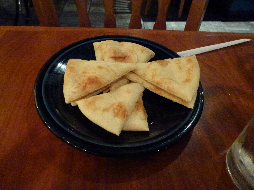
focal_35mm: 24
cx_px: 127
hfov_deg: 71.6
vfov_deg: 56.8
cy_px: 95
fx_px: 176
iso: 1250
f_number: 3.3
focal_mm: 4.3
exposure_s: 1/15
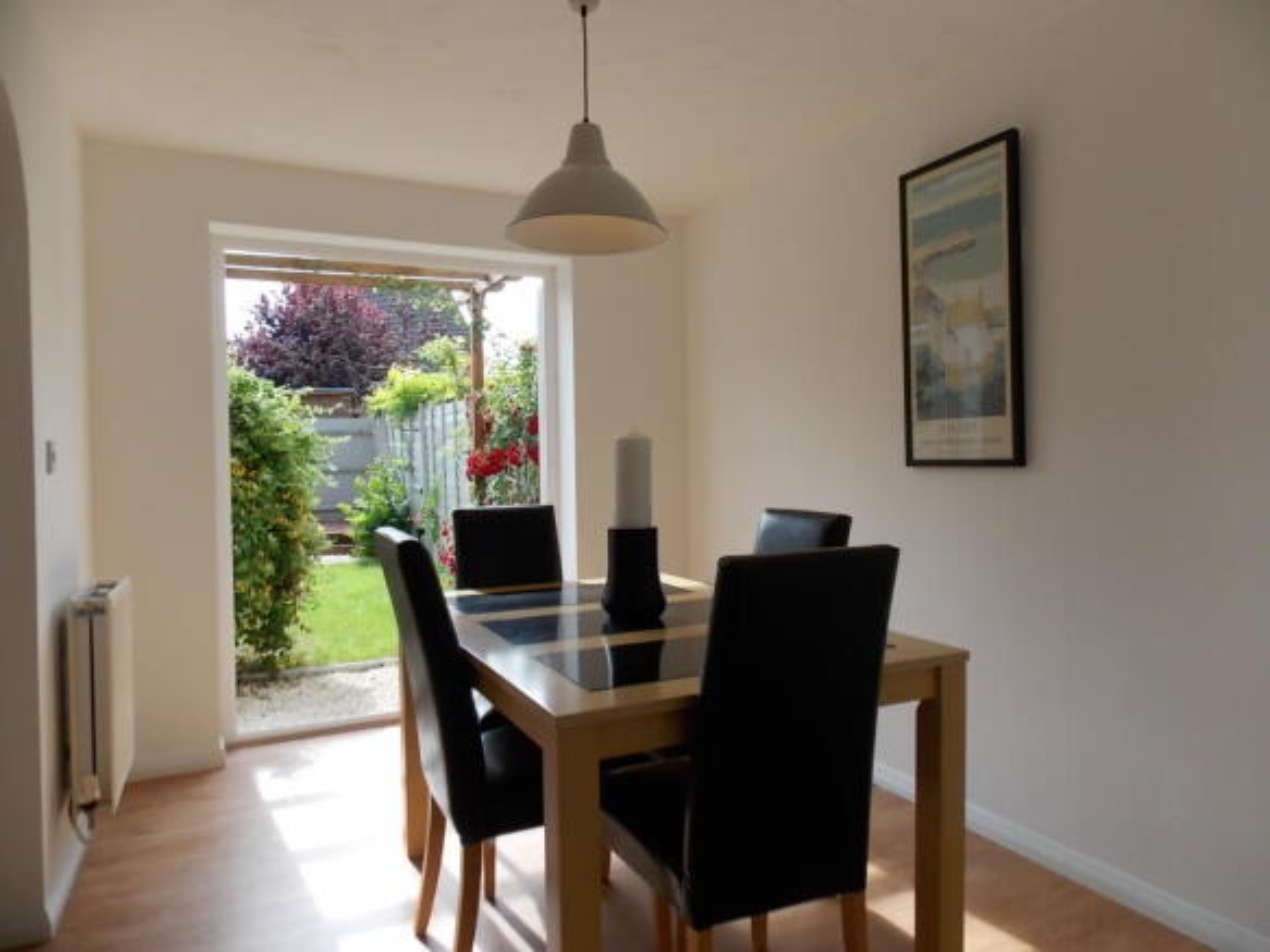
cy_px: 476
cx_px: 635
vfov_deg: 58.9
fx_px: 844
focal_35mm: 23
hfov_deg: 73.9
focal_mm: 4
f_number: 3.1
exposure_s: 1/320
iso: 80
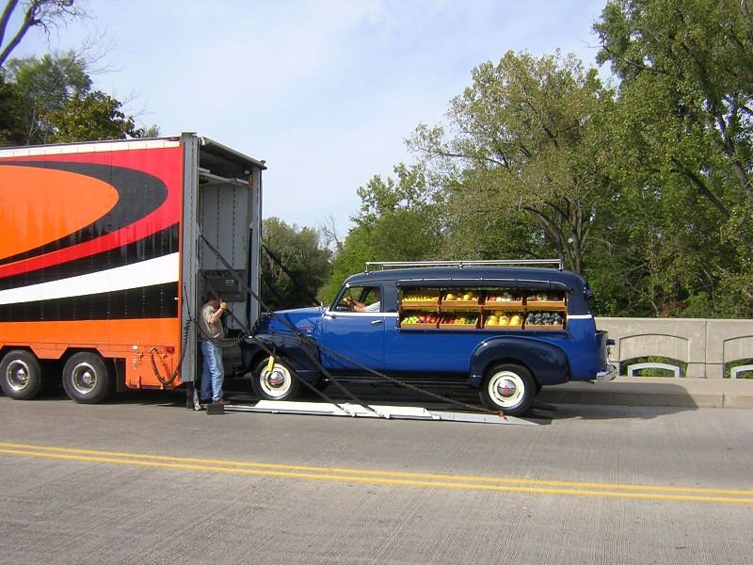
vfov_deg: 39.7
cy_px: 282
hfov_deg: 51.4
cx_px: 376
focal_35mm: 36
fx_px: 783
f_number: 5.2
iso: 100
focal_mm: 4.7
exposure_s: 1/278
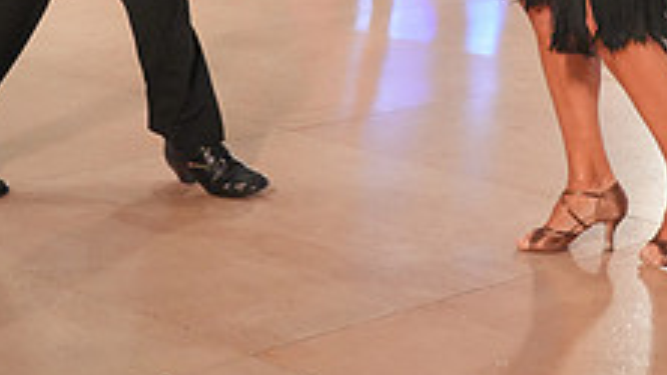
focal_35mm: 104
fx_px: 1840
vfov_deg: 11.0
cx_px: 374
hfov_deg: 20.5
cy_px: -252
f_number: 4
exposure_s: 1/400
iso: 4000
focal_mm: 38
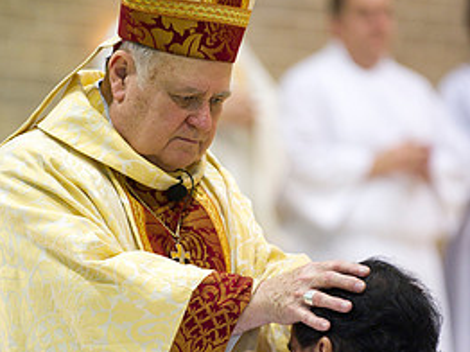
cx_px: 207
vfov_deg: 4.7
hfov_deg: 6.3
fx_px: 4259
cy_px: 251
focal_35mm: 314
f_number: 2.8
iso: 2000
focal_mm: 190
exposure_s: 1/160
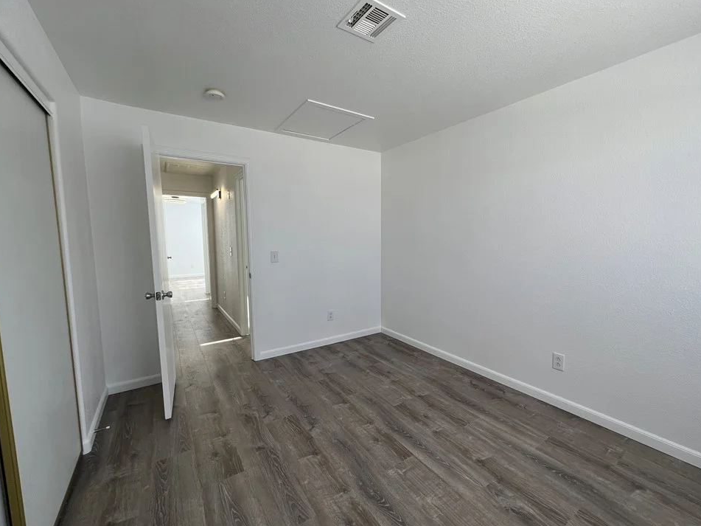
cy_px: 268
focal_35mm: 14
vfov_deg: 85.7
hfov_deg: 102.0
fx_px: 283
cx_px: 368
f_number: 1.8
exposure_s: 1/99
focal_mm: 1.57
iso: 32
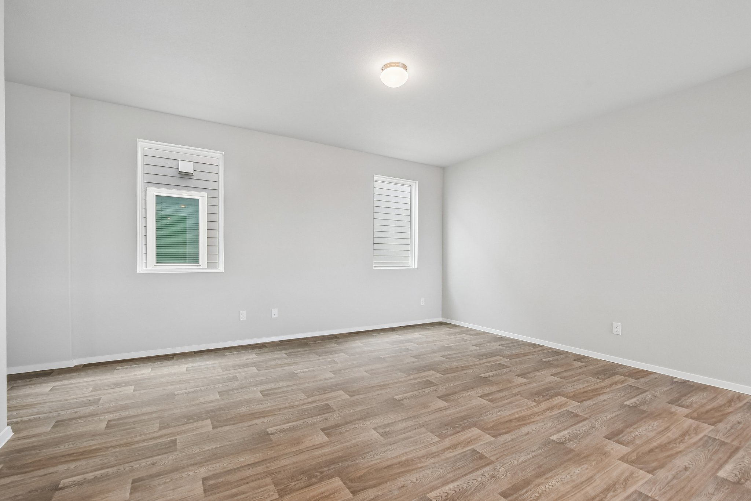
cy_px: 250
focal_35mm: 15
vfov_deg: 77.3
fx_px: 313
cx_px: 376
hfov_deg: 100.4
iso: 400
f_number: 8
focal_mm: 10
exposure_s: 1/60
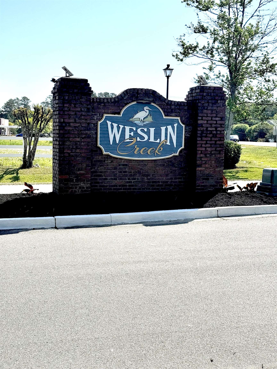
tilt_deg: -5.1
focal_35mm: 48
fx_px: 512
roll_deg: -0.7
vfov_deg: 39.7
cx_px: 138
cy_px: 184
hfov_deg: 30.3
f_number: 1.78
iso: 64
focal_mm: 6.76
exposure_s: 1/6410
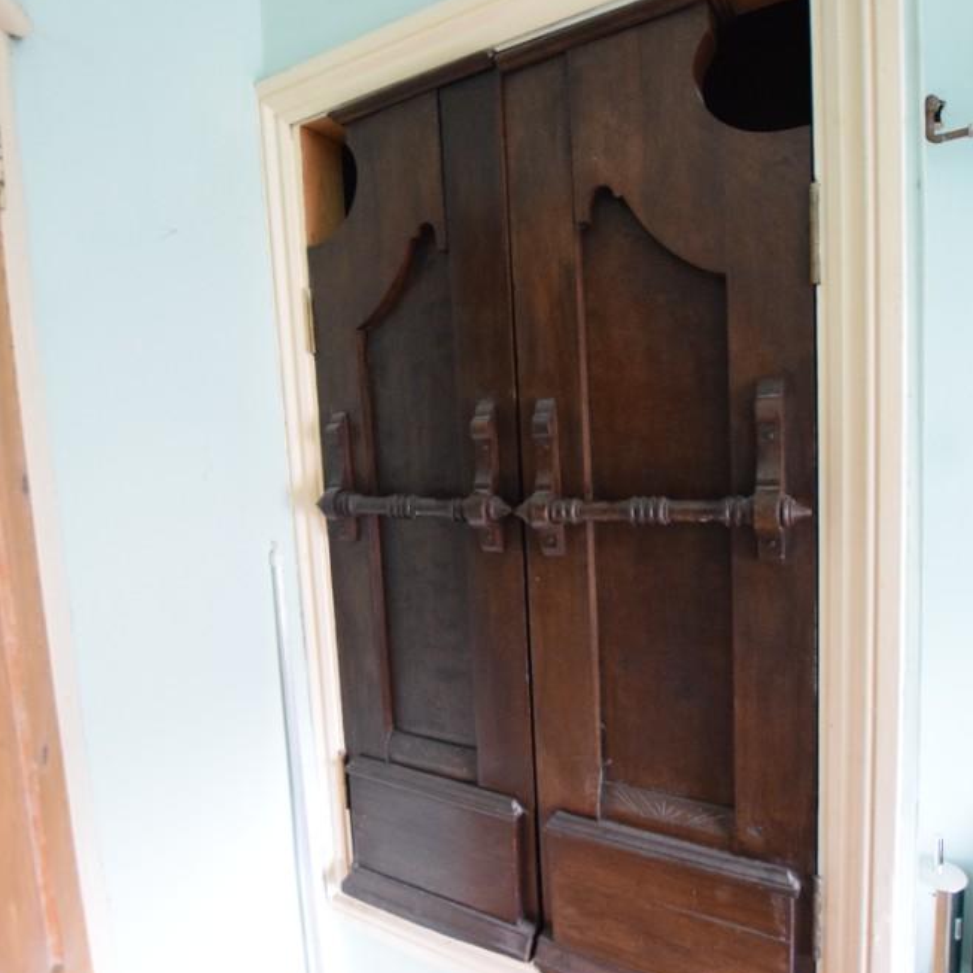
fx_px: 636
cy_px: 501
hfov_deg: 74.8
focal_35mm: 20
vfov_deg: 74.8
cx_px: 499
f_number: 3.5
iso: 3200
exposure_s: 1/20
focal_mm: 10
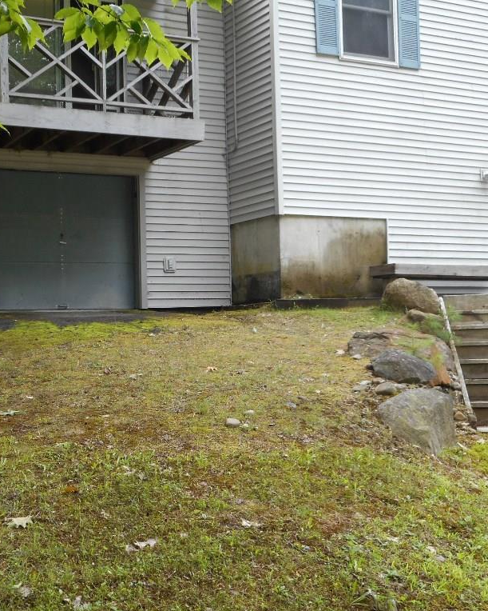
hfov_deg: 29.1
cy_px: 306
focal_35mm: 51
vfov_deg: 36.7
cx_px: 105
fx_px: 921
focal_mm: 6.9
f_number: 4.5
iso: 80
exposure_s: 1/30
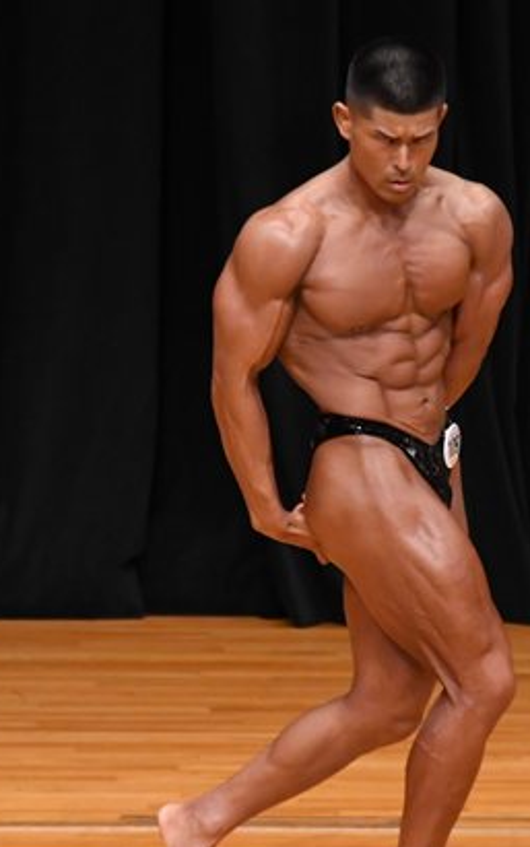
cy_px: 482
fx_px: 13330
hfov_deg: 2.3
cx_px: 339
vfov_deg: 3.6
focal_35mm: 577
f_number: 5.6
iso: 3200
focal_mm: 200
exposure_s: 1/400
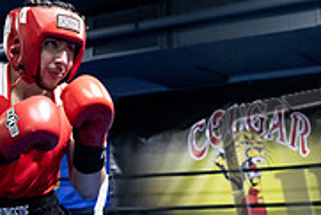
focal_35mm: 77
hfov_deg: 26.1
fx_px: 687
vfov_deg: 17.7
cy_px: 138
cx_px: 223
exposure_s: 1/1000
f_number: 2.8
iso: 8000
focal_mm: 24
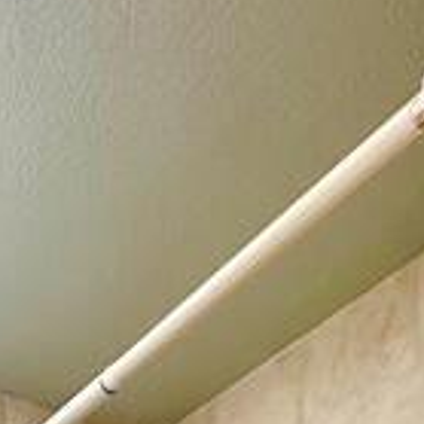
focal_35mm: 57
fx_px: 790
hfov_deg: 30.0
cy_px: 879
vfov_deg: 18.1
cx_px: 235
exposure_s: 1/60
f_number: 2.2
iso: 200
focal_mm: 2.22
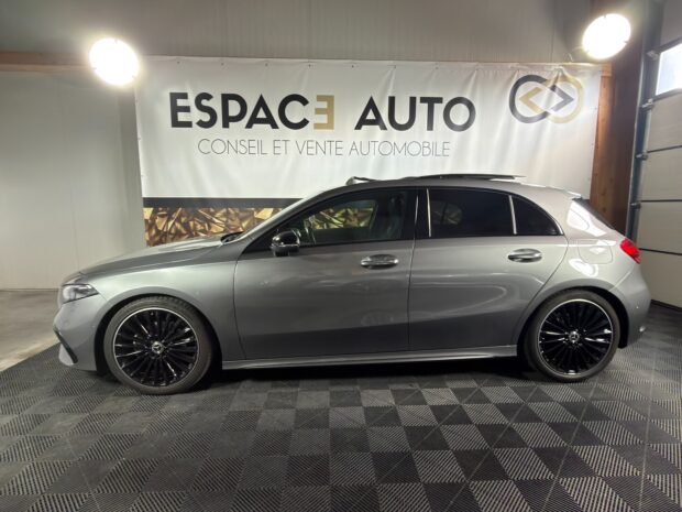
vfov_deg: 71.6
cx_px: 341
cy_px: 256
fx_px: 355
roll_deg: -0.1
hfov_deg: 87.8
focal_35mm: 18
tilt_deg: -7.8
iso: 125
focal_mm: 2.22
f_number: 2.2
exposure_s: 1/25
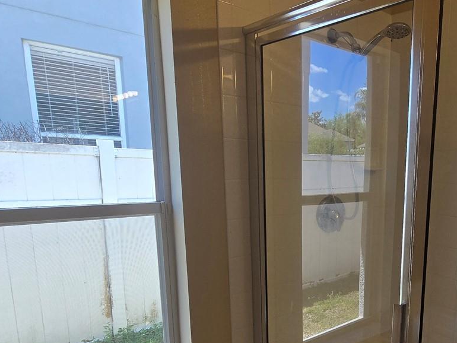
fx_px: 357
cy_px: 242
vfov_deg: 50.0
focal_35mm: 27
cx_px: 393
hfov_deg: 58.0
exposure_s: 1/230
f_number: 2.2
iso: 50
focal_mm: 2.2
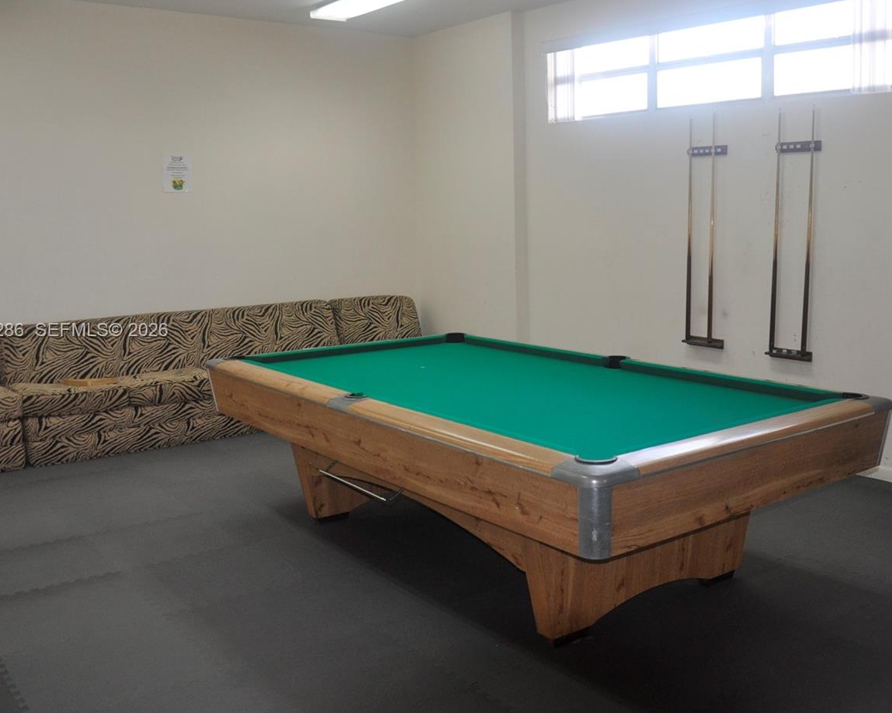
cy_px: 331
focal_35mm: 35
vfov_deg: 42.2
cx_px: 545
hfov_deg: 51.1
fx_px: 924
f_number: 3.5
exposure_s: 1/125
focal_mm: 18
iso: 500
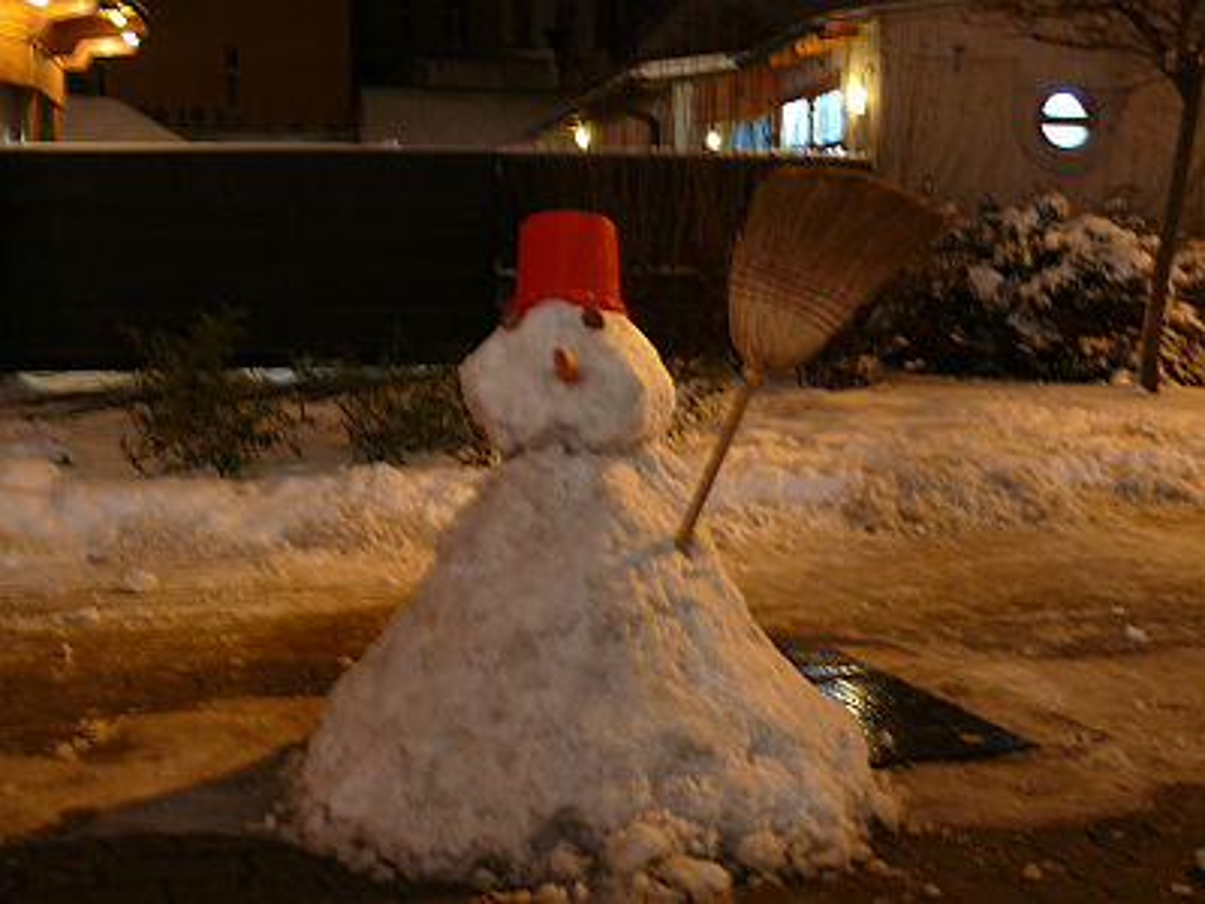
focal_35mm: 41
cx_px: 602
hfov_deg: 45.8
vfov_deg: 35.1
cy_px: 452
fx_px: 1427
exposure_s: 1/2
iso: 200
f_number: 2.8
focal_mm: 8.2
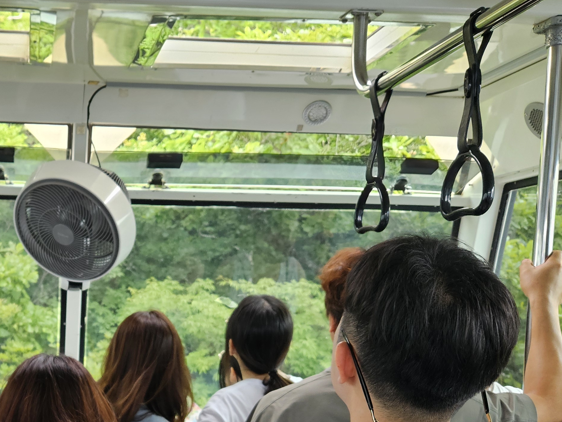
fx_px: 795
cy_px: 372
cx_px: 69
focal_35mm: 49
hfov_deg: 36.8
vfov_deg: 28.6
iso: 125
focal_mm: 5.4
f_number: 1.8
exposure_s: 1/180
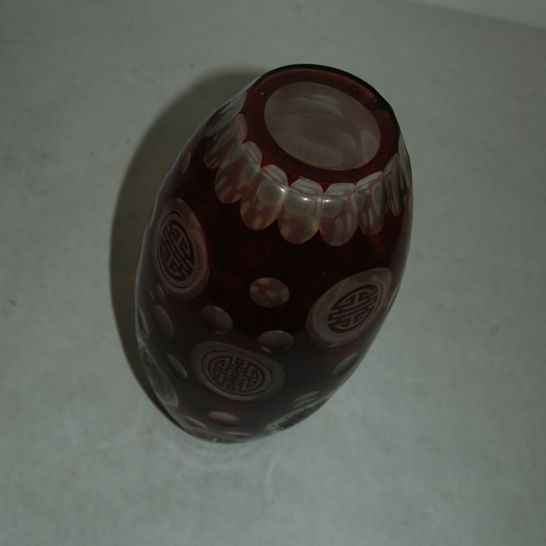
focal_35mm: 73
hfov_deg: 23.7
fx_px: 1303
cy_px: 218
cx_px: 273
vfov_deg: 23.6
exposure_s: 1/125
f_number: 5.6
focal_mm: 38
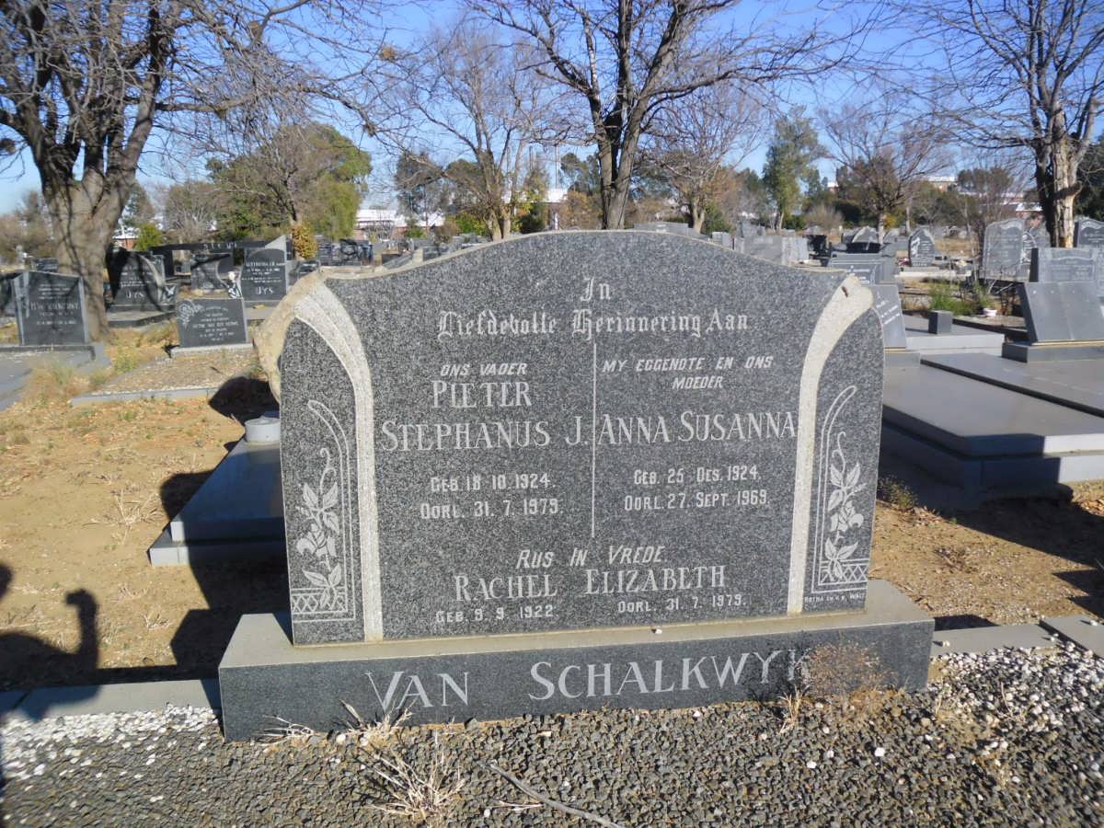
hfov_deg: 65.3
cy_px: 414
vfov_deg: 51.4
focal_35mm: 27
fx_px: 861
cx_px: 552
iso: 80
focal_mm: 4.9
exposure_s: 1/899
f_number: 3.5
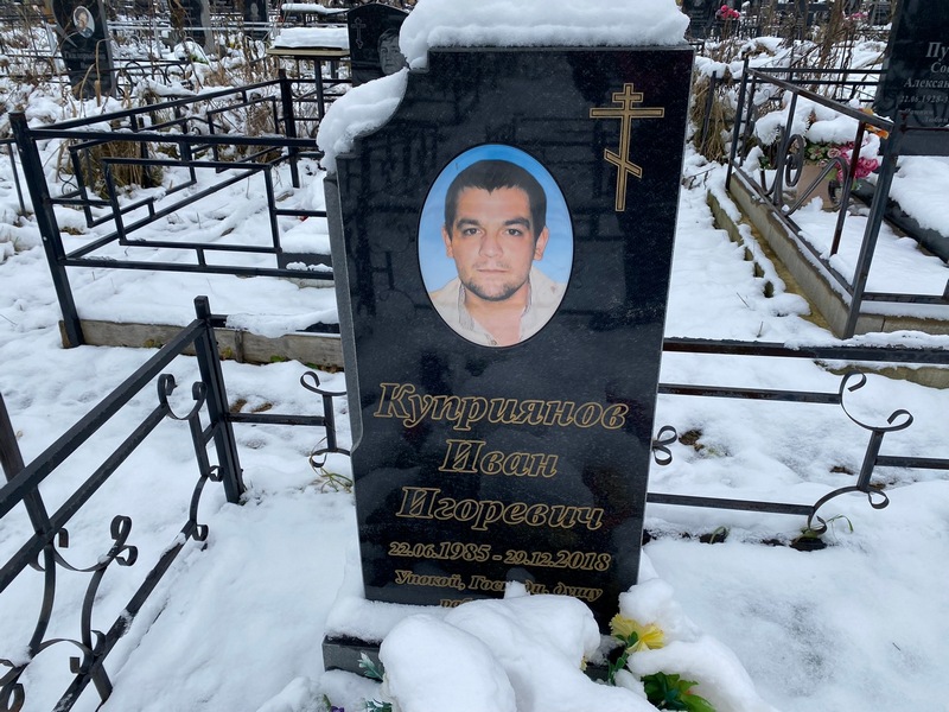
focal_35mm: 26
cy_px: 356
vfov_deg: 53.1
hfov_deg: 67.3
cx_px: 474
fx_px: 713
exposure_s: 1/400
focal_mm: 4.25
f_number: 1.8
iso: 32
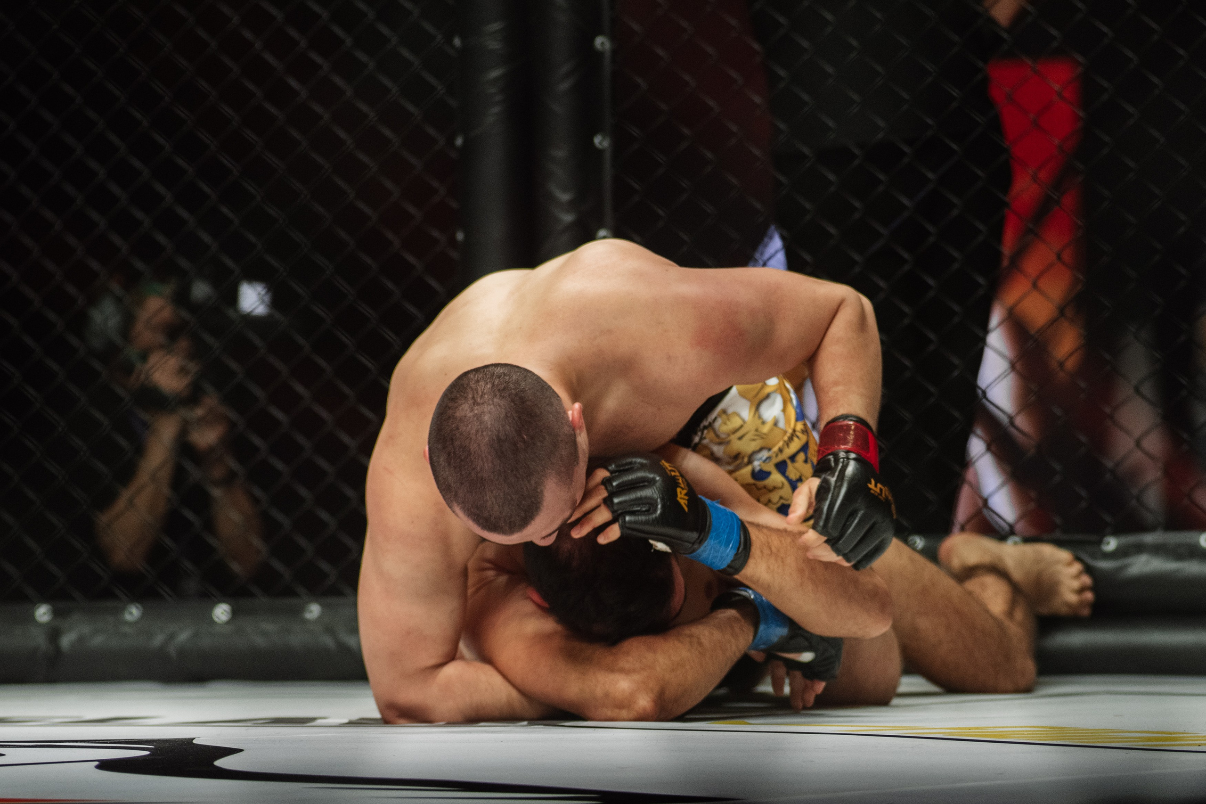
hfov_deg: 13.8
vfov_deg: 9.2
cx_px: 670
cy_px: 462
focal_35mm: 149
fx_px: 4991
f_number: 4
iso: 2000
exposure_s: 1/1000
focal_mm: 125
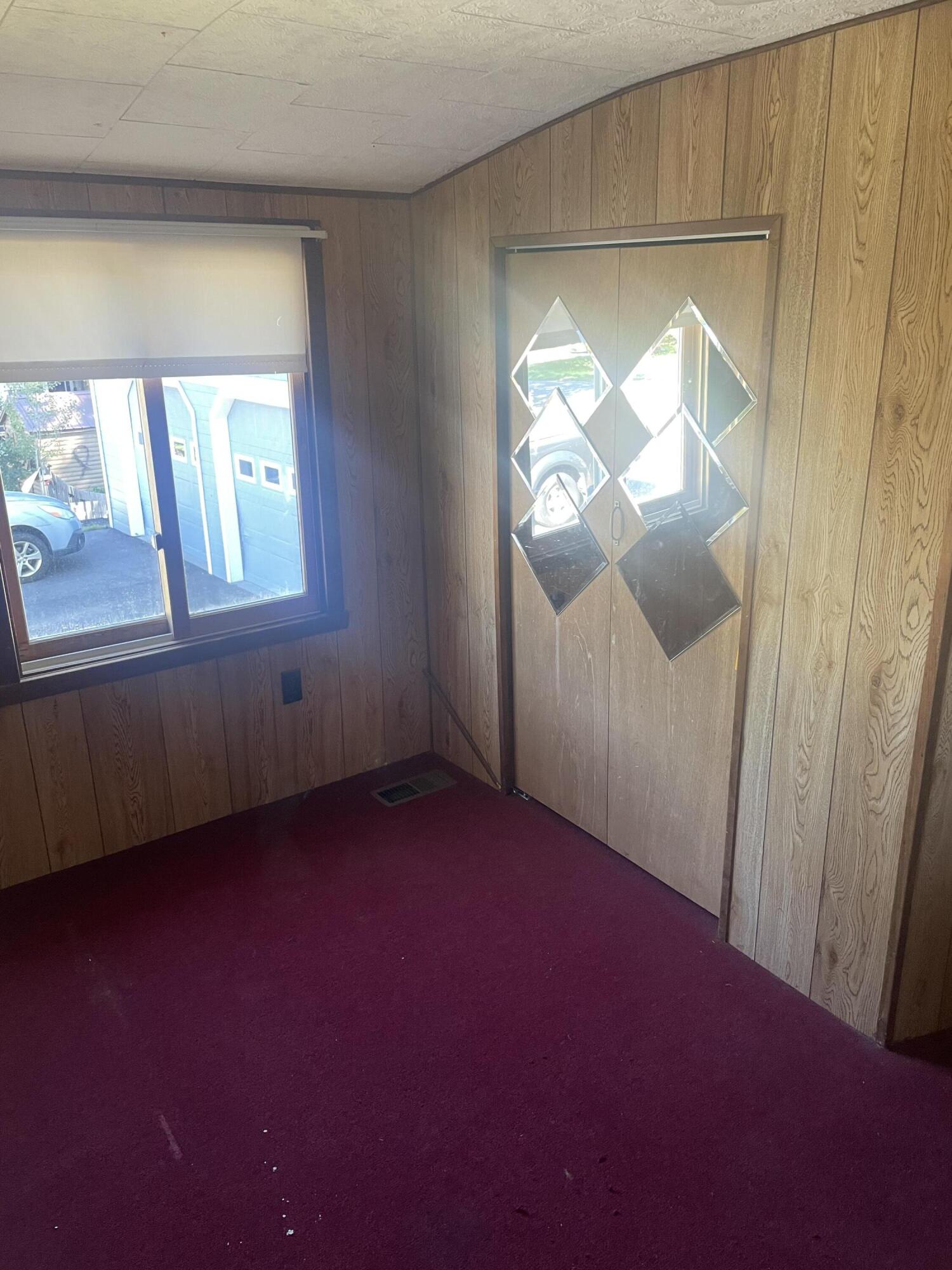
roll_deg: +1.0
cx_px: 476
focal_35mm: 26
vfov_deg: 67.3
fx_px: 953
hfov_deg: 53.1
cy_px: 635
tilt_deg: -20.2
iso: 125
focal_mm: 4.2
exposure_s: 1/60
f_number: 1.6
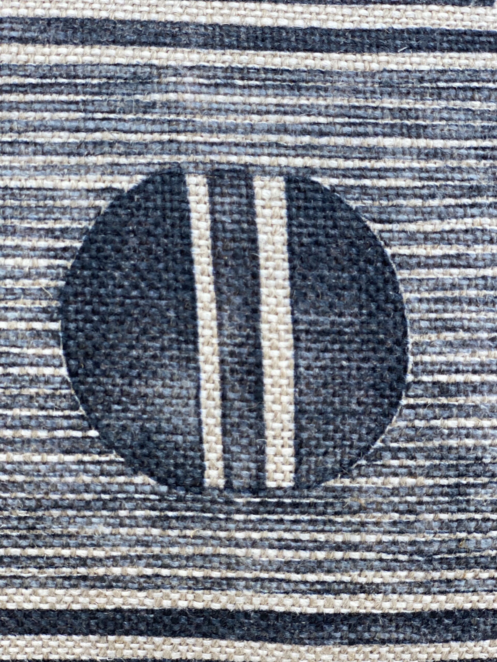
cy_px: 331
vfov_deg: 36.8
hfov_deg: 28.0
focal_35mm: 52
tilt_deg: -36.0
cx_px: 248
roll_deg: -2.5
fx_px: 995
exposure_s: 1/90
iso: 250
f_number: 2
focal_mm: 6
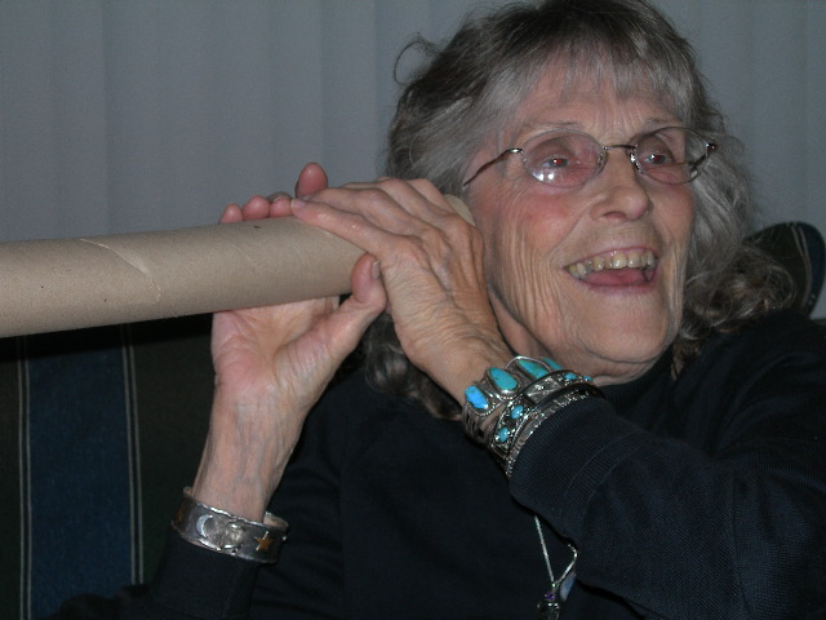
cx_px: 413
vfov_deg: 16.1
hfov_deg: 21.3
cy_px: 310
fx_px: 2195
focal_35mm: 92
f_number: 4.3
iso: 50
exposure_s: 1/60.1
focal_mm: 19.1
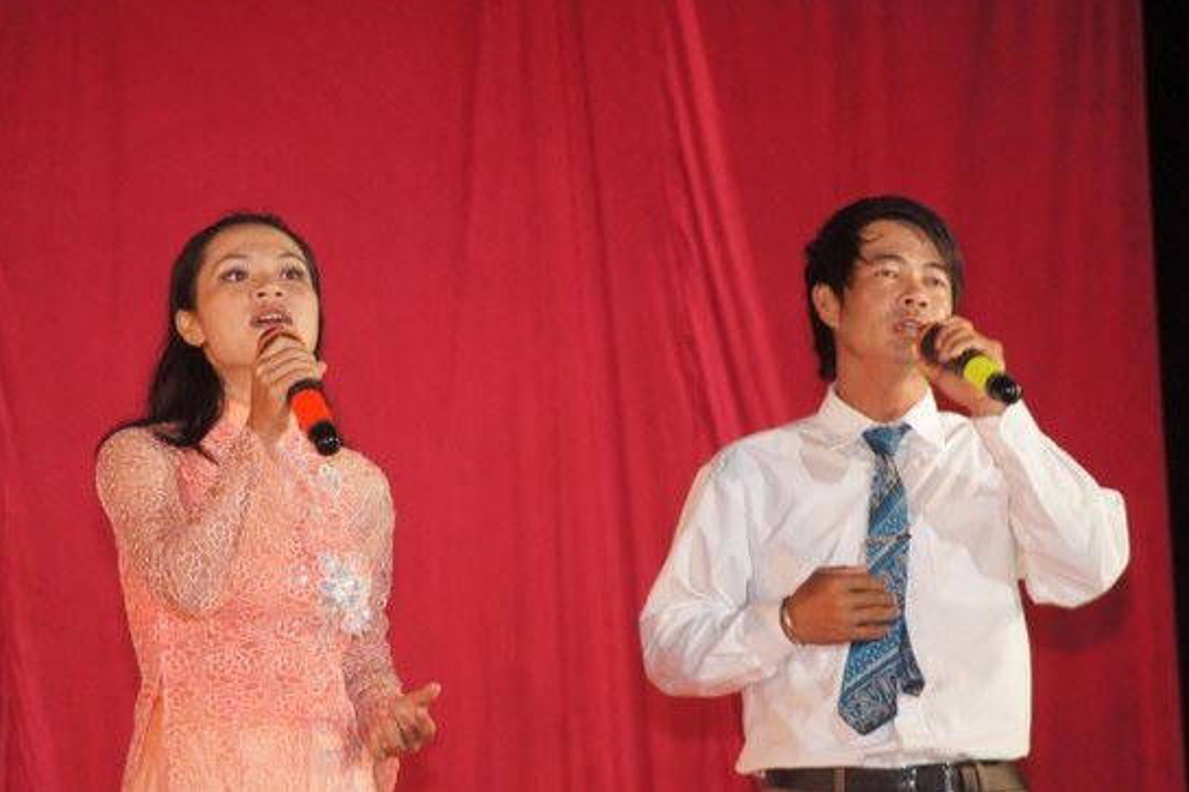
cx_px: 593
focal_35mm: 227
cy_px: 397
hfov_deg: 9.1
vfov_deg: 6.0
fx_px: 7495
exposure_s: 1/60
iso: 1600
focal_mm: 150
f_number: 4.5
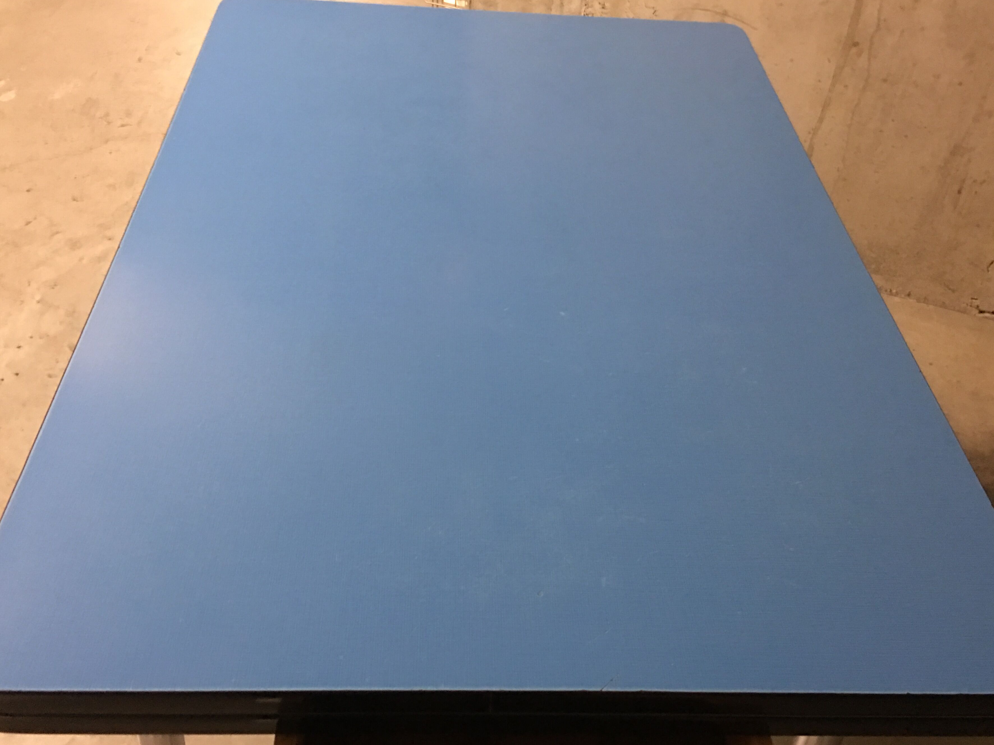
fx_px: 948
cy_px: 398
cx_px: 498
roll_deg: -5.6
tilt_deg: -43.0
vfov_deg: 42.9
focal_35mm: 33
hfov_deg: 55.4
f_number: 2.2
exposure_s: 1/4
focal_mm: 4.15
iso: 125
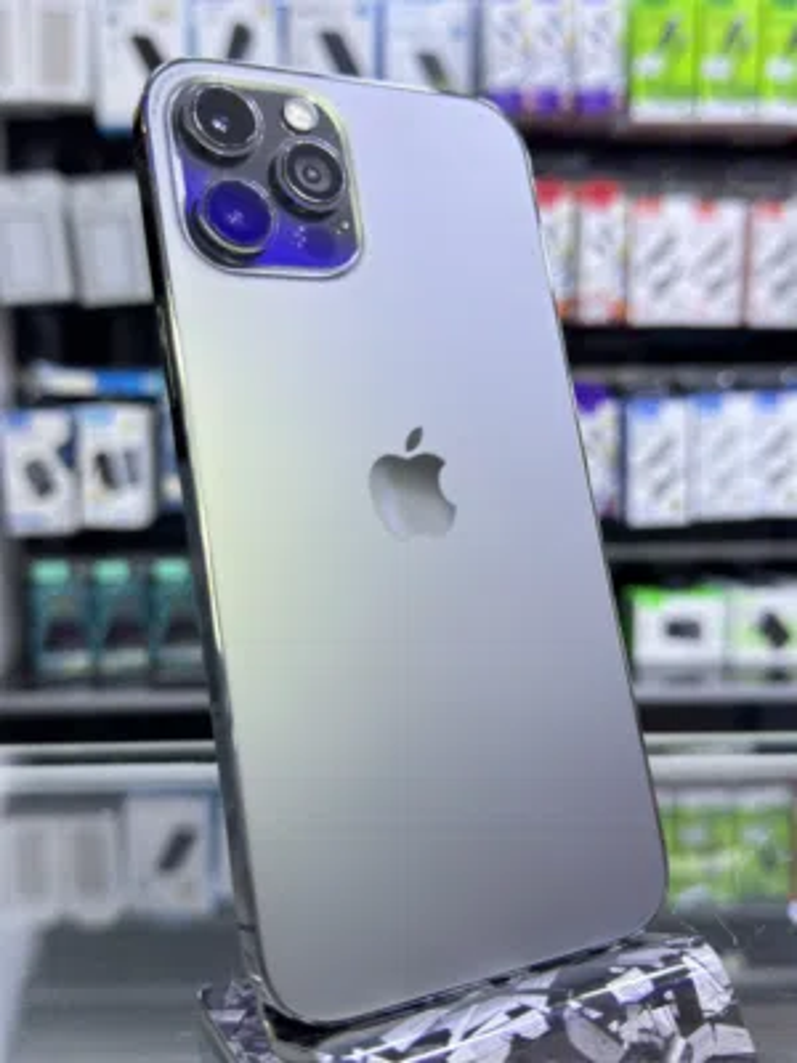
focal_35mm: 35
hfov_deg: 40.7
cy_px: 532
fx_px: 1074
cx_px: 398
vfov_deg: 52.6
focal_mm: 6.76
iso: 80
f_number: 1.78
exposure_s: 1/100
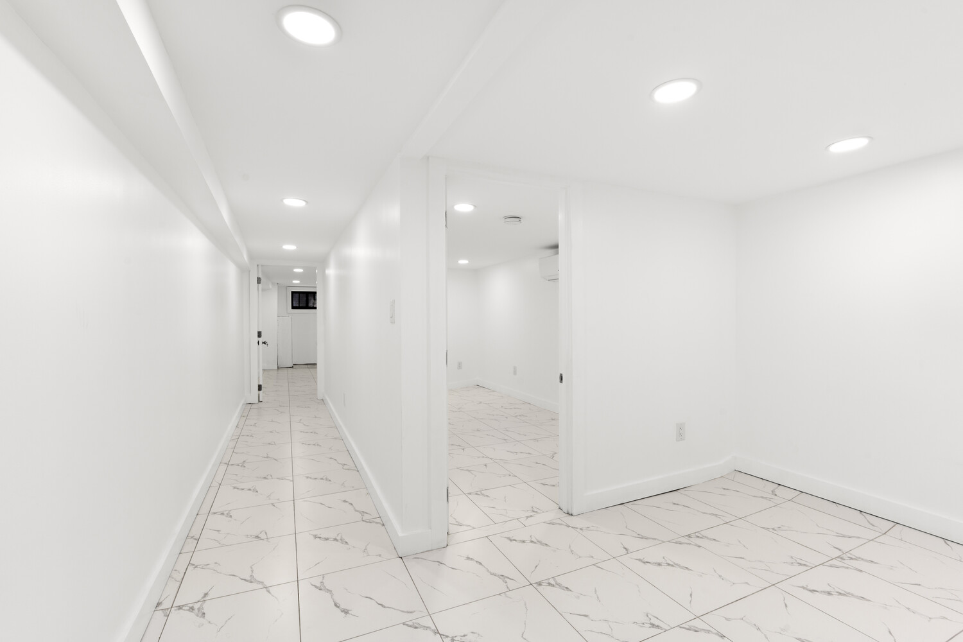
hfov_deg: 96.7
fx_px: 428
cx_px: 482
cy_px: 321
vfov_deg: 73.7
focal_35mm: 16
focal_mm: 16
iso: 200
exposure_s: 1/4
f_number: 11
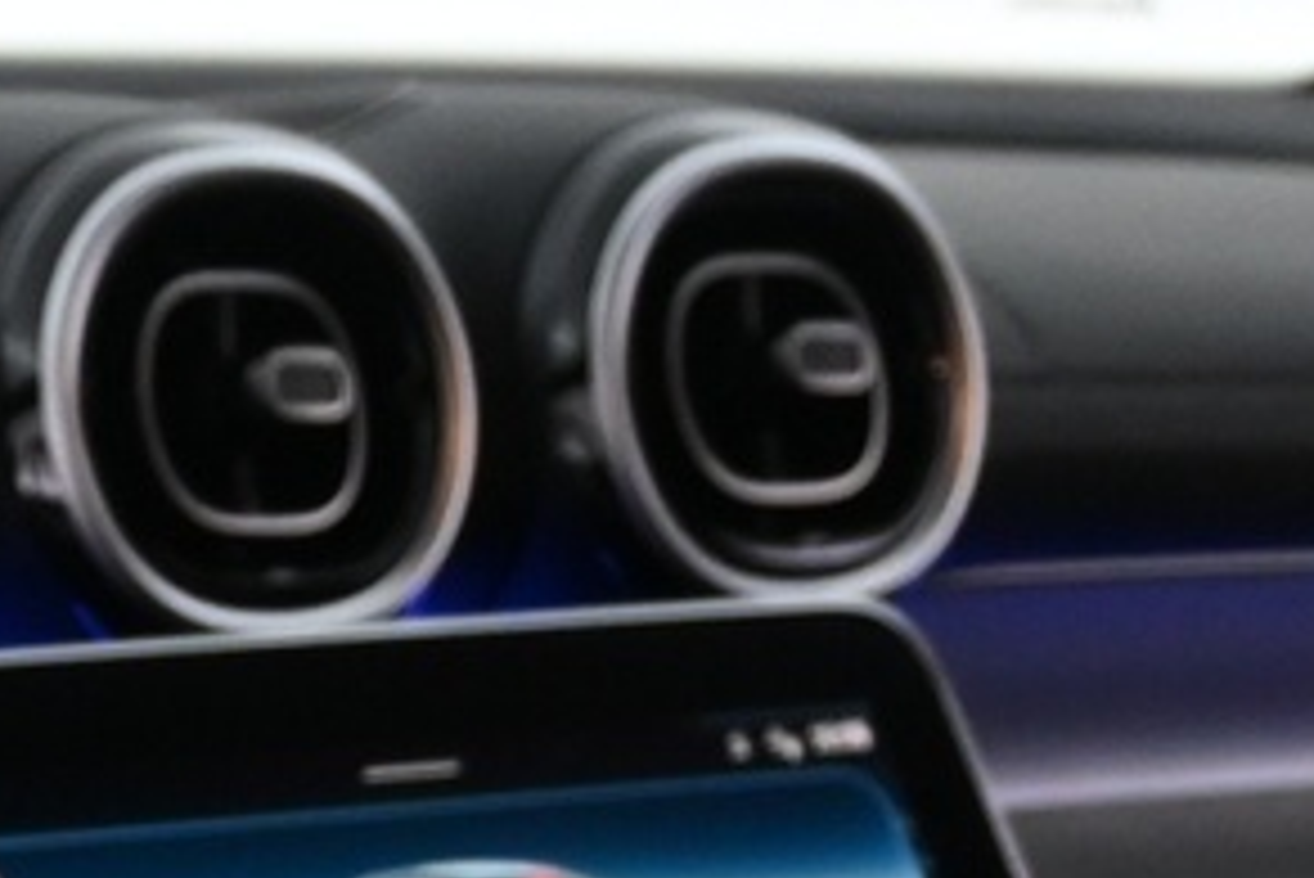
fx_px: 6682
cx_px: -932
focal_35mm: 183
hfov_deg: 10.6
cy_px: 2382
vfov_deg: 6.9
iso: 1600
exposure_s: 1/40
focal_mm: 22
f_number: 4
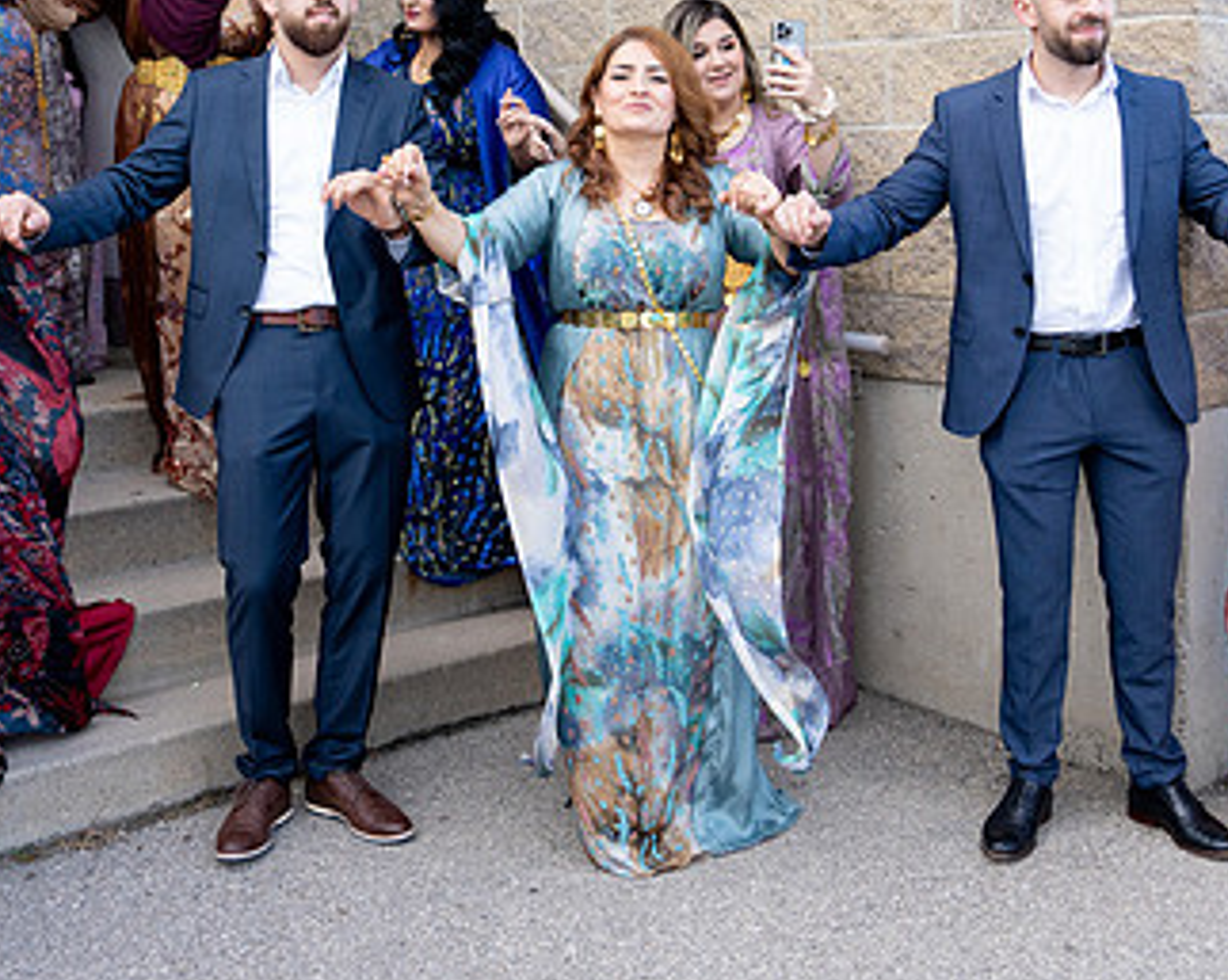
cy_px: 337
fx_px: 1598
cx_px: 591
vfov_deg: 33.8
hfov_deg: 42.0
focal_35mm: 44
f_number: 2.8
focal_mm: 26
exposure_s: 1/1250
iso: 800
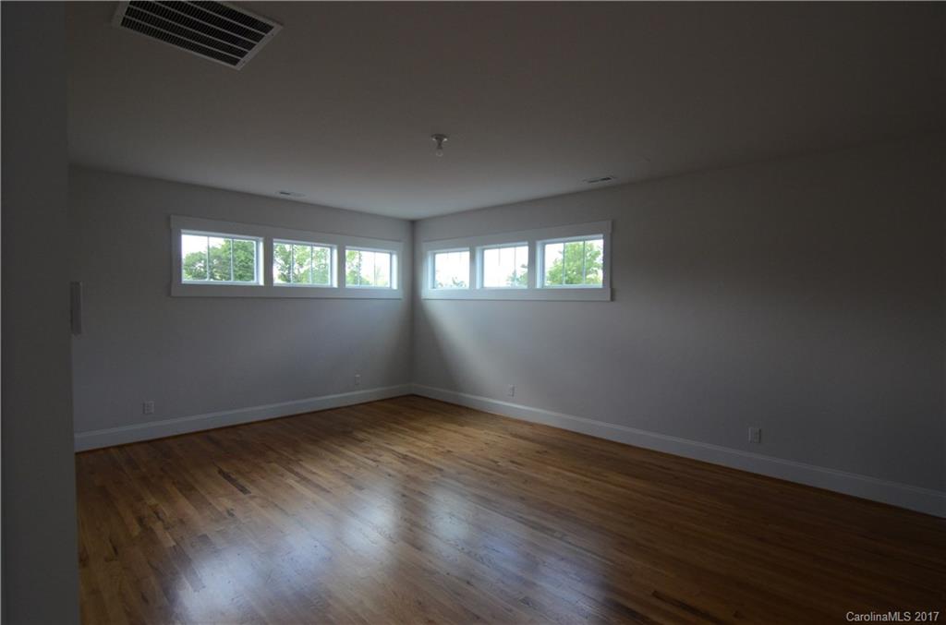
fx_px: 432
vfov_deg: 71.7
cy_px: 312
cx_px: 473
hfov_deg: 95.1
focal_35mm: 16
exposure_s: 1/180
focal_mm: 11
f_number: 6.7
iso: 1000
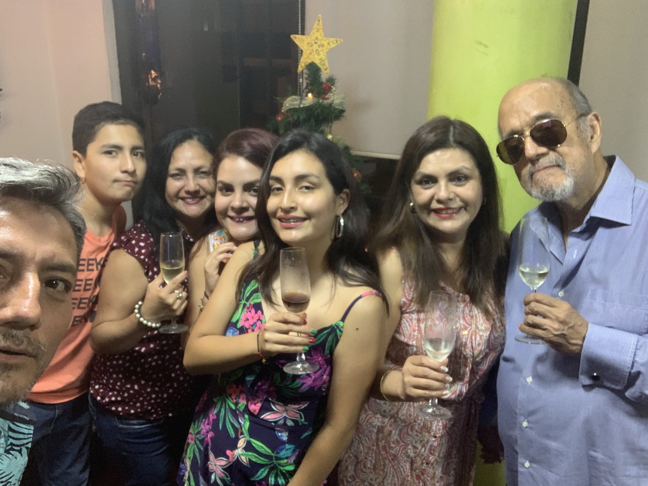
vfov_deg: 41.8
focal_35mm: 34
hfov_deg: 53.9
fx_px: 636
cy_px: 250
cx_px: 305
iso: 250
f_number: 2.2
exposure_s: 1/40
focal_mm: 2.87
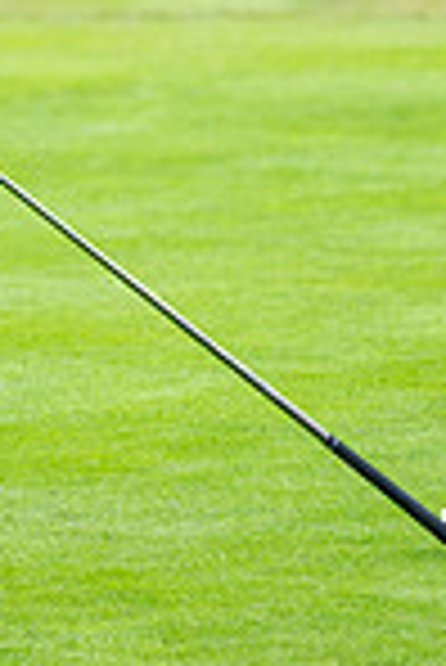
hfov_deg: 1.5
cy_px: -310
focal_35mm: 910
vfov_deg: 2.3
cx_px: -108
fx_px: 16870
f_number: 5
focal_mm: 300
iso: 400
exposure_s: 1/1600
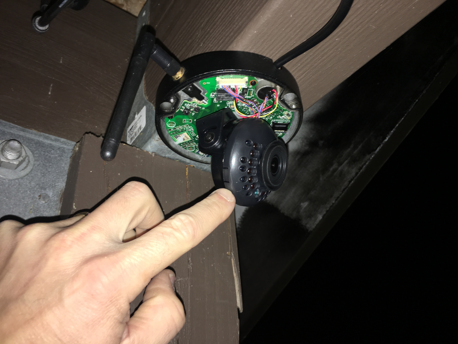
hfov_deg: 61.7
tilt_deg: +31.3
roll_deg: +5.3
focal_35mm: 29
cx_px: 229
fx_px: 384
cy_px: 172
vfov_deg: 48.2
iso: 25
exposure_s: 1/23
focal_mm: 4.15
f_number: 2.2
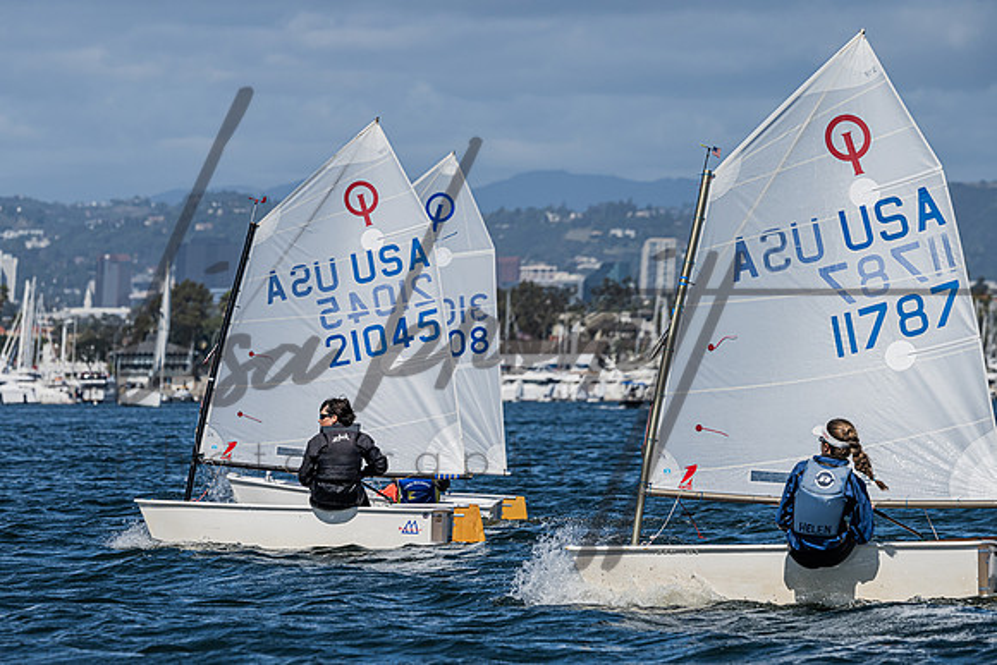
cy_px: 314
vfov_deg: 4.6
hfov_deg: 6.9
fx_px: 8225
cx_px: 409
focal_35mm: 297
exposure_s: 1/1600
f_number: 10
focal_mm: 250
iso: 320
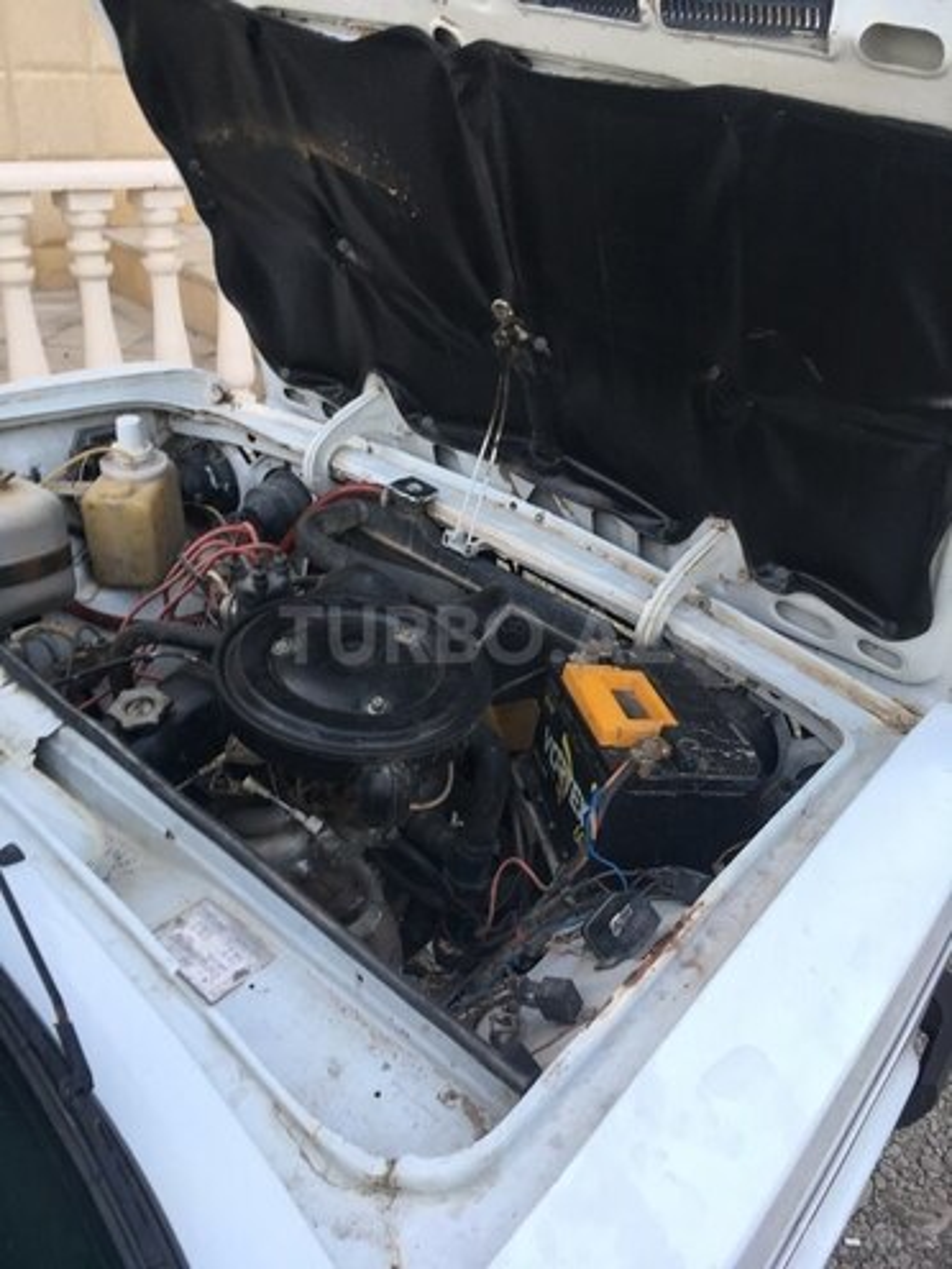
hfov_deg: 48.2
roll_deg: -2.9
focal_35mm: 29
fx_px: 1063
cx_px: 476
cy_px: 634
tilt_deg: -25.5
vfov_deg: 61.7
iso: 40
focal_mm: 4.15
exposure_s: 1/100
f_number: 2.2
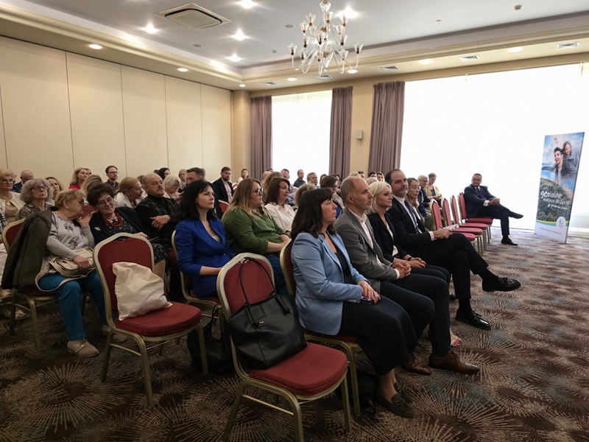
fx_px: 391
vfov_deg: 58.9
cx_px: 294
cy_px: 221
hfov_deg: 73.9
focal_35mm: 23
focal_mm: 6.3
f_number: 1.7
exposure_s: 1/100
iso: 1000
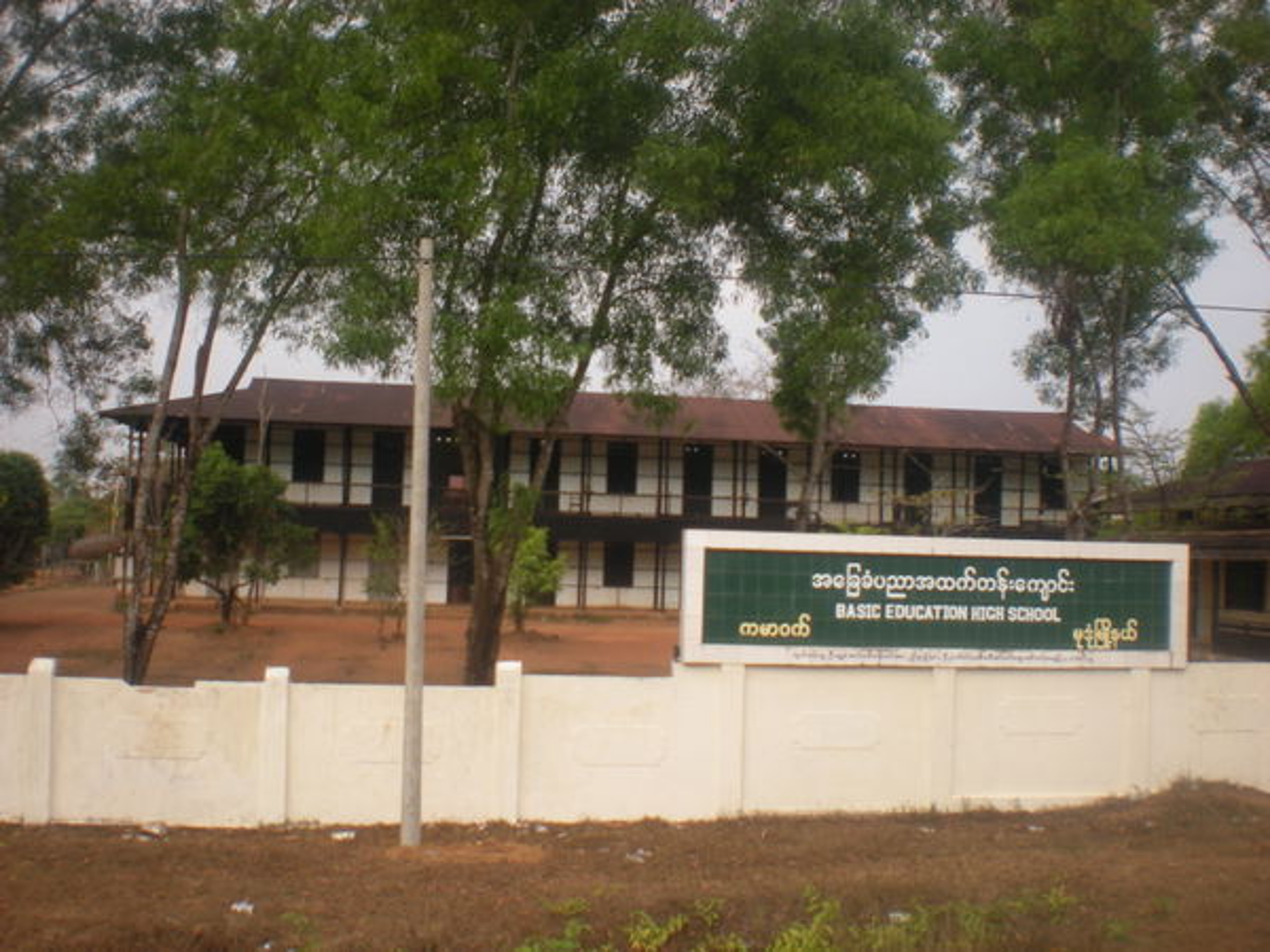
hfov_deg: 49.0
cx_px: 635
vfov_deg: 37.7
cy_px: 476
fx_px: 1394
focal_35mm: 38
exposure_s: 1/250
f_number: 4.6
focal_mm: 6.3
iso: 89
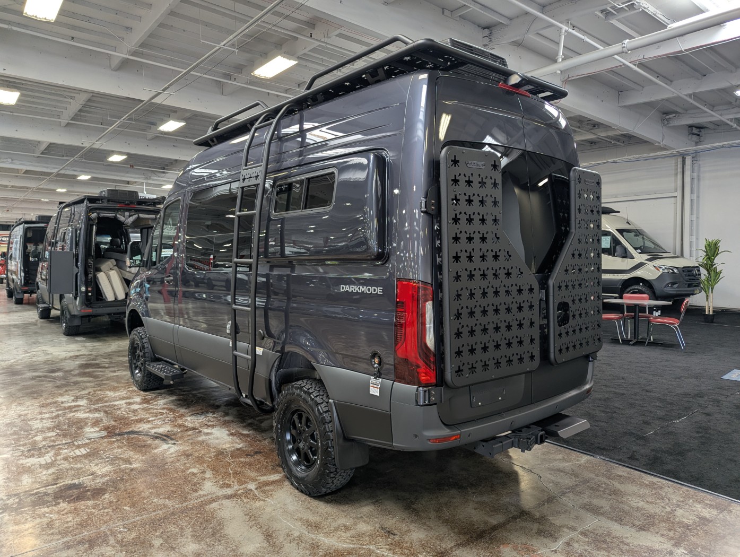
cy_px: 278
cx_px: 370
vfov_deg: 56.9
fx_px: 514
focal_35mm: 24
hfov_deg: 71.5
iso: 76
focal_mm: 6.81
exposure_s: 1/60
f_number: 1.85
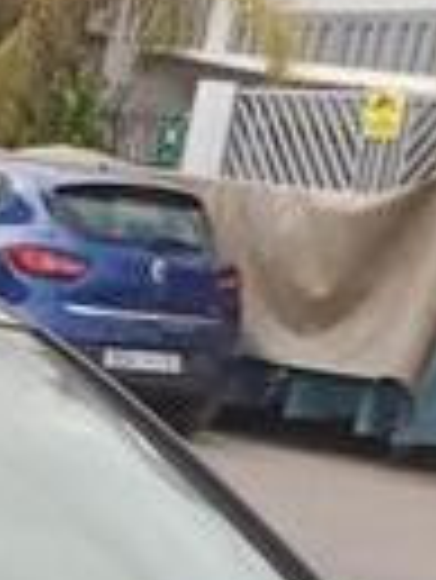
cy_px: 1378
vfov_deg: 10.2
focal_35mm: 168
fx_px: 2817
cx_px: -715
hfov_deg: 8.0
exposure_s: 1/107
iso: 100
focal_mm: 4.71
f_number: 1.79
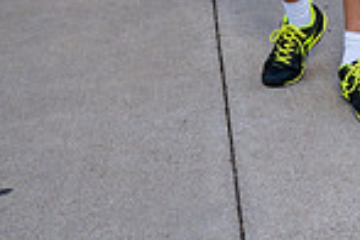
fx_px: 1010
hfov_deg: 20.2
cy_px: -291
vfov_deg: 11.7
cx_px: 235
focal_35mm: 101
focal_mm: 33
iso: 100
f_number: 4
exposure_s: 1/250
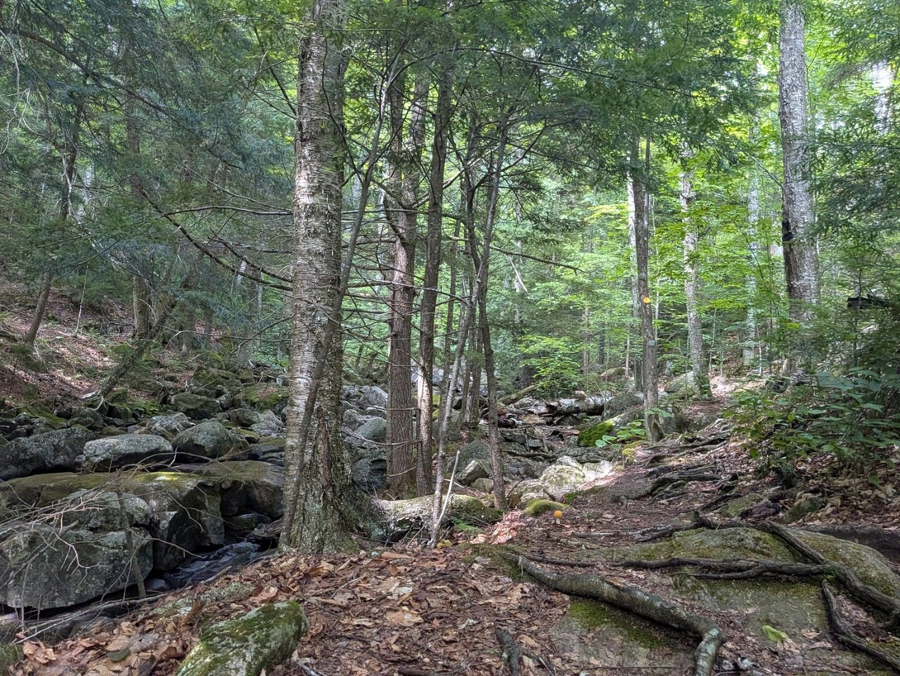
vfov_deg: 56.8
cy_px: 338
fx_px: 624
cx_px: 450
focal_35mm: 24
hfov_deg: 71.6
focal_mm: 4.53
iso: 1473
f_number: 1.7
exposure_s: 1/675
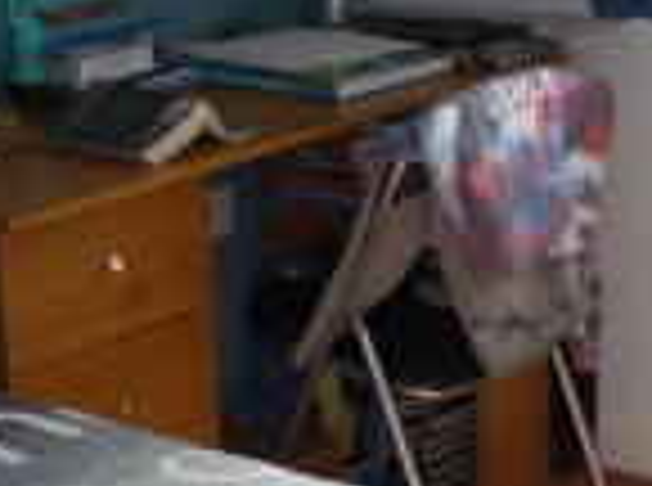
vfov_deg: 11.1
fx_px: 2499
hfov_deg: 14.6
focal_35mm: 133
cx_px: 636
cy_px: 281
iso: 100
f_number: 2.8
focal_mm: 5.5
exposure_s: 1/200
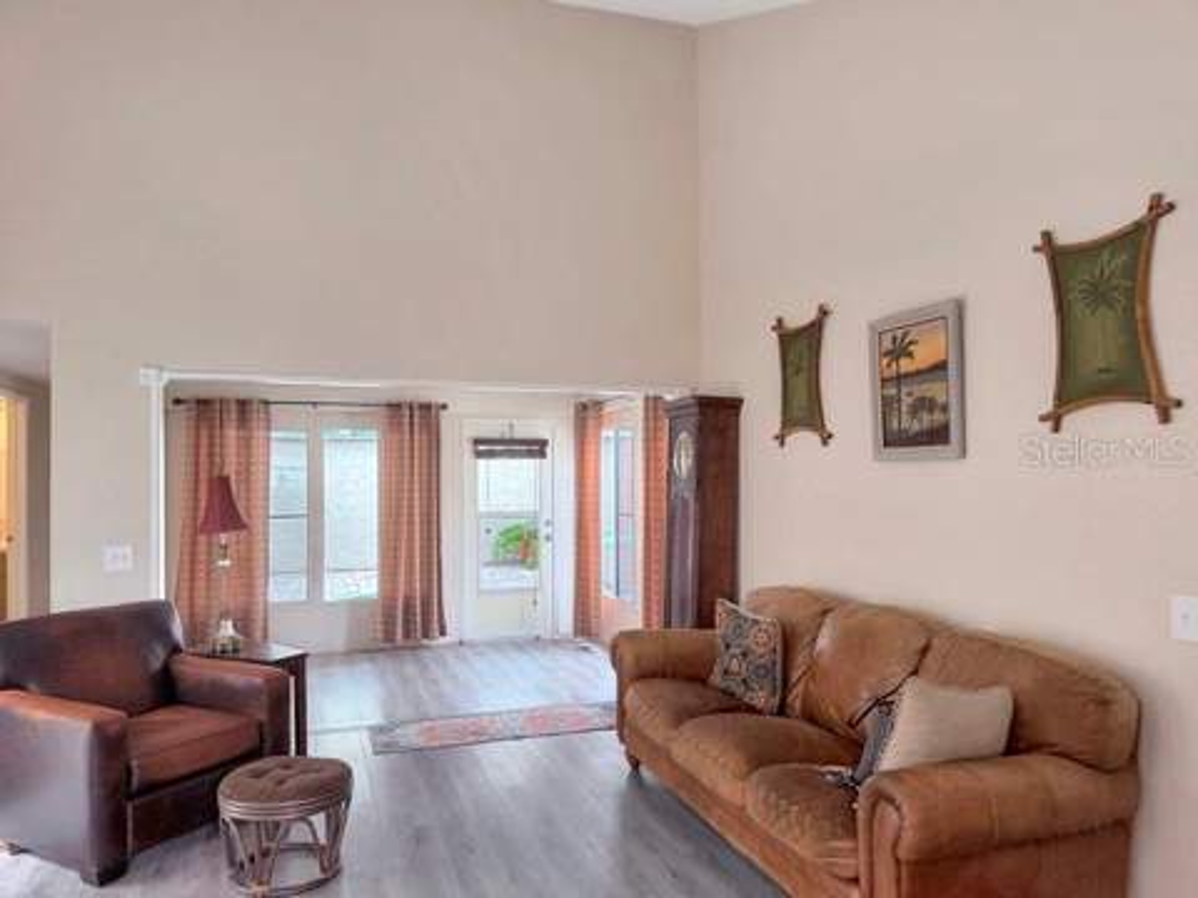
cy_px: 449
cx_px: 599
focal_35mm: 24
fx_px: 831
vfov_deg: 56.8
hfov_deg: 71.6
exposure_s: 1/154
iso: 200
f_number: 1.78
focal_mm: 6.76
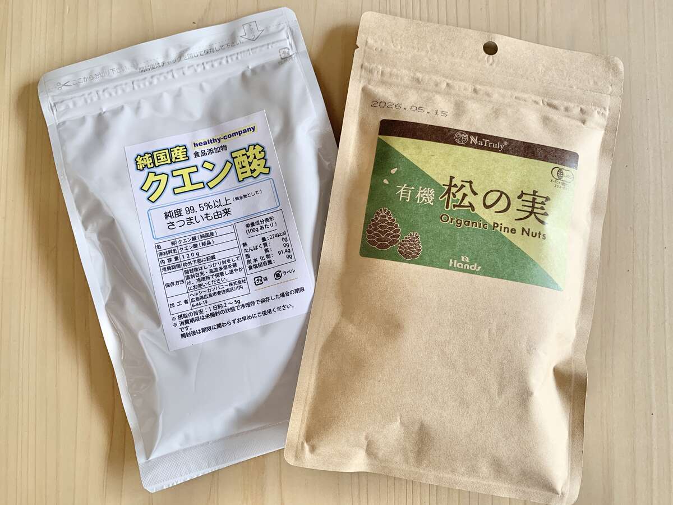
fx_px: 505
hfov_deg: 67.3
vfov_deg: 53.1
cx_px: 336
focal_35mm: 26
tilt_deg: -85.3
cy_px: 252
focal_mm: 4.25
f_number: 1.8
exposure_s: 1/60
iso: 100
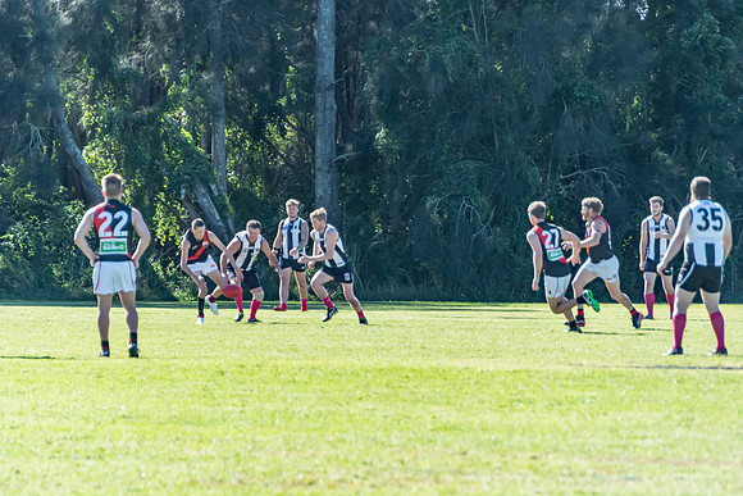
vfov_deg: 3.8
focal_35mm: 364
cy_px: 248
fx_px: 7521
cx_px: 372
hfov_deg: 5.7
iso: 800
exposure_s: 1/2500
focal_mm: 240
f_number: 6.3
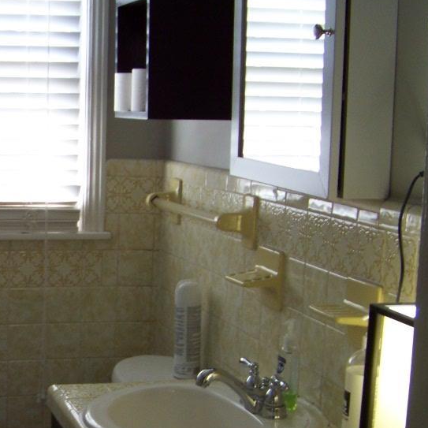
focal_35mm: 75
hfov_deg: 22.2
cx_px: 7
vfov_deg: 23.0
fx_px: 1049
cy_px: 269
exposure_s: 1/30
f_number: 2.8
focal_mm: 5.85
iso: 98
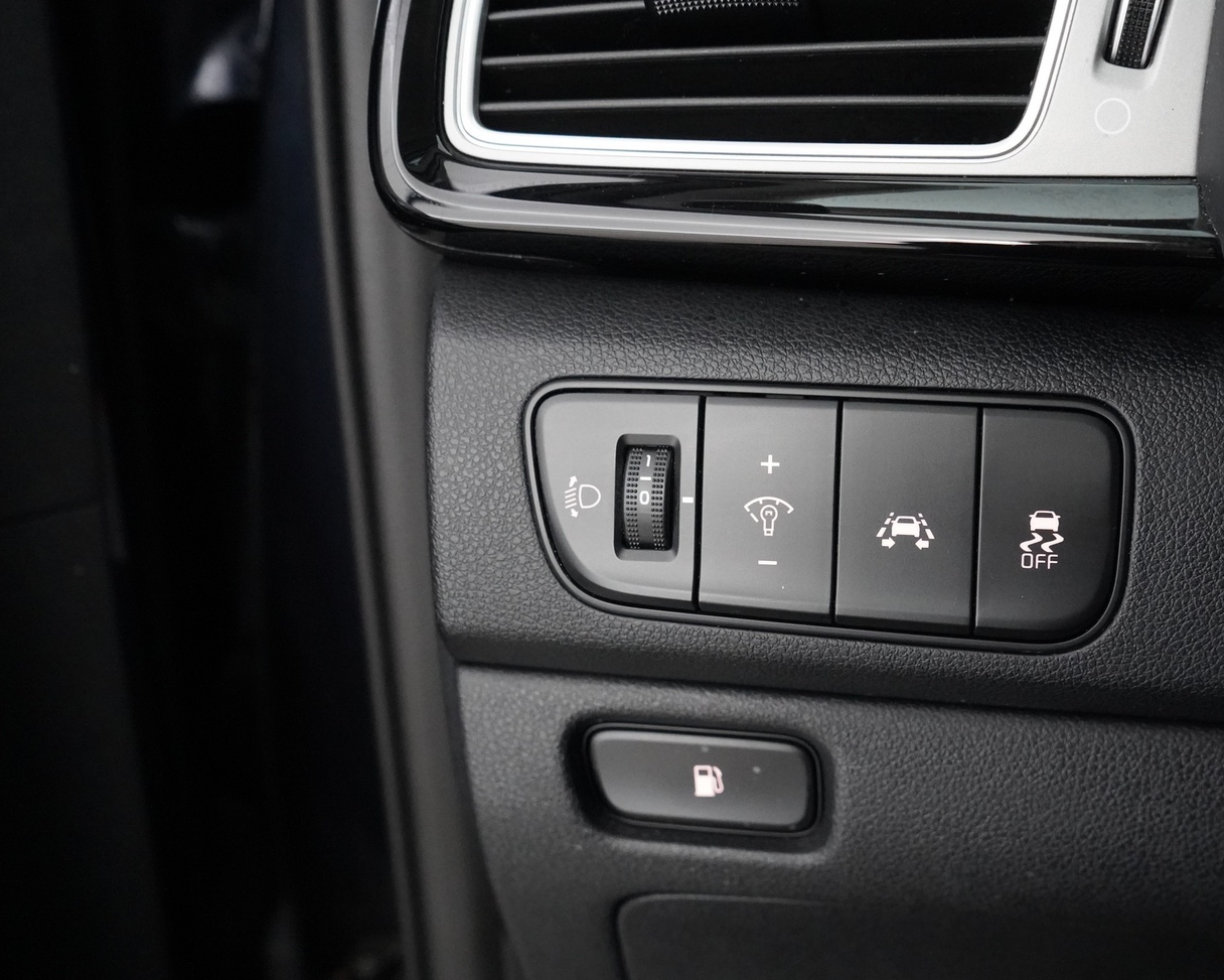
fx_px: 1268
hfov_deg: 50.7
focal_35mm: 35
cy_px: 541
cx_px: 805
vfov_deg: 42.2
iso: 12800
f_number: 5
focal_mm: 28
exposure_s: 1/40
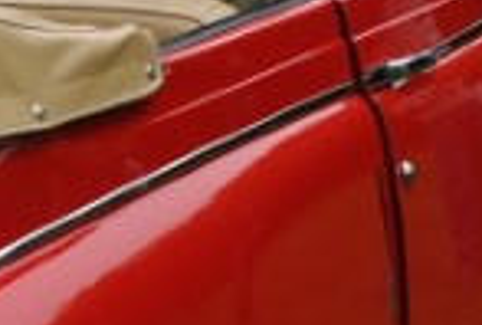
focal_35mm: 238
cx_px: -292
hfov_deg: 8.4
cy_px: 299
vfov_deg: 5.8
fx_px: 3196
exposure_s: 1/320
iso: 200
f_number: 9
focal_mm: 26
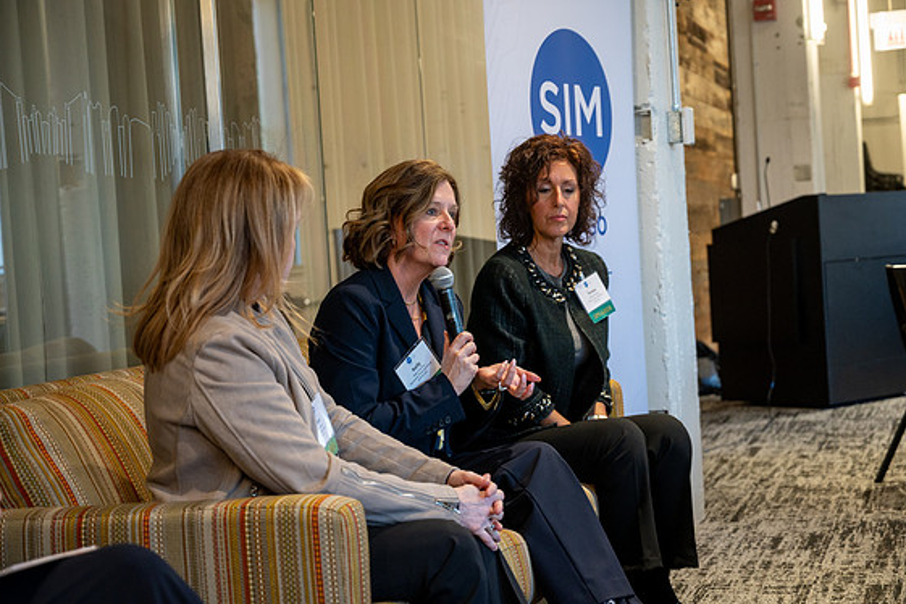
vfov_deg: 21.9
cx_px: 444
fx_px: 1560
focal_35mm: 62
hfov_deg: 32.4
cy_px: 308
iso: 1600
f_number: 4
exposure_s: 1/50
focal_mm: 60
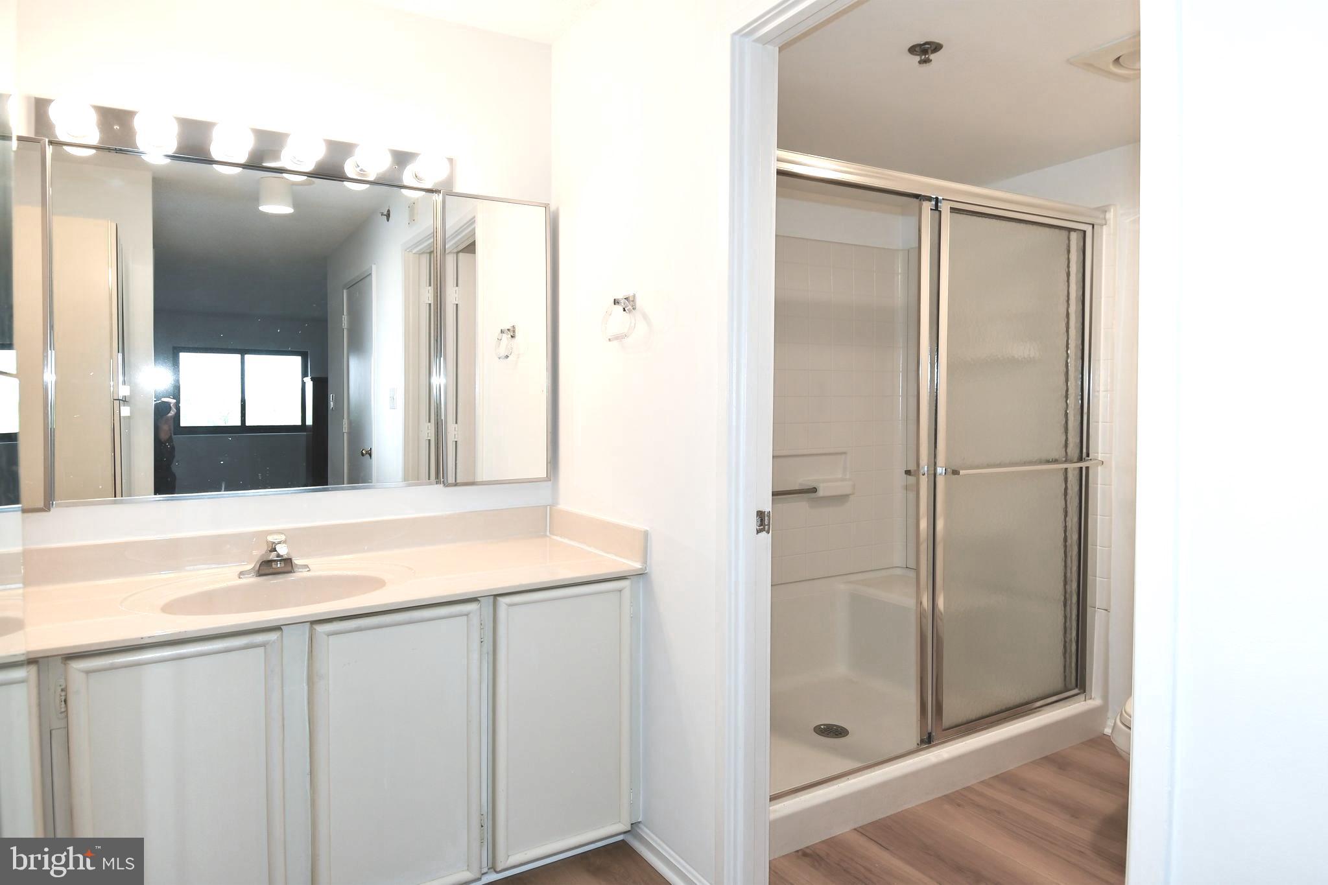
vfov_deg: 67.4
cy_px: 442
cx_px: 664
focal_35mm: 18
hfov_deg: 90.0
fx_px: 664
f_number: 4.5
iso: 200
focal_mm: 12
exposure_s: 1/80
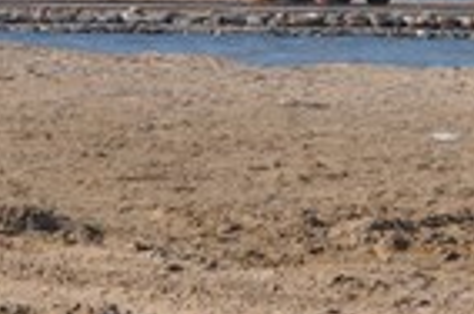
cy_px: 8
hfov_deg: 5.5
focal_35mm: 372
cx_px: 477
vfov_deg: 3.7
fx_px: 4890
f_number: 10
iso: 200
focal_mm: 55
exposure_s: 1/400
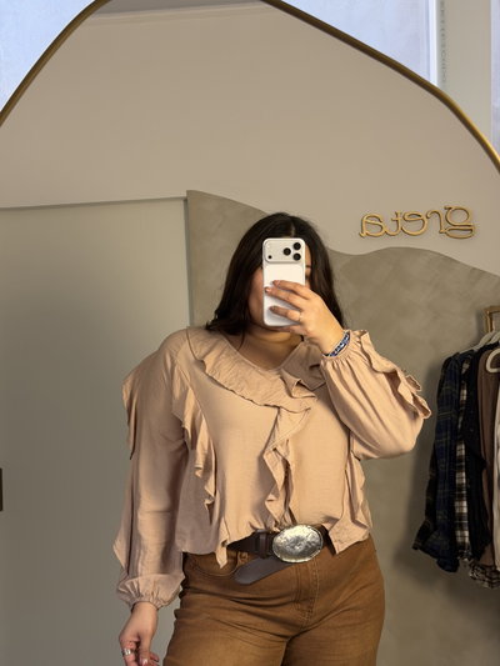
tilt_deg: -13.7
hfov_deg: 30.3
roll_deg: +4.4
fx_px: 924
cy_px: 333
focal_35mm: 48
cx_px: 250
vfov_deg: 39.6
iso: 50
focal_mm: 6.76
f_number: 1.78
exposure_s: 1/173
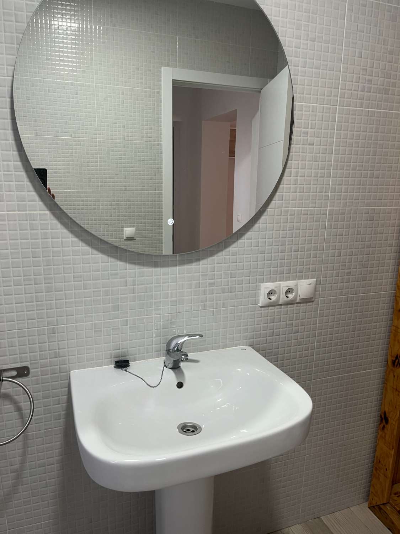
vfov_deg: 67.3
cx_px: 200
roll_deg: -1.7
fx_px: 401
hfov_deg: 53.1
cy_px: 267
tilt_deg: -13.4
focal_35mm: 26
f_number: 1.6
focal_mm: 5.1
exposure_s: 1/50
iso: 64
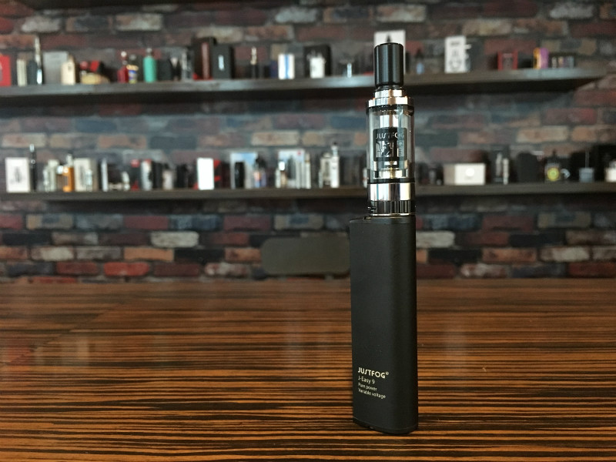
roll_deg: +0.1
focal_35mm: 29
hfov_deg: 61.7
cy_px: 231
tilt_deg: -4.8
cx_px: 308
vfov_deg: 48.2
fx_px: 516
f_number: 2.2
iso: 320
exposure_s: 1/17
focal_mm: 4.15
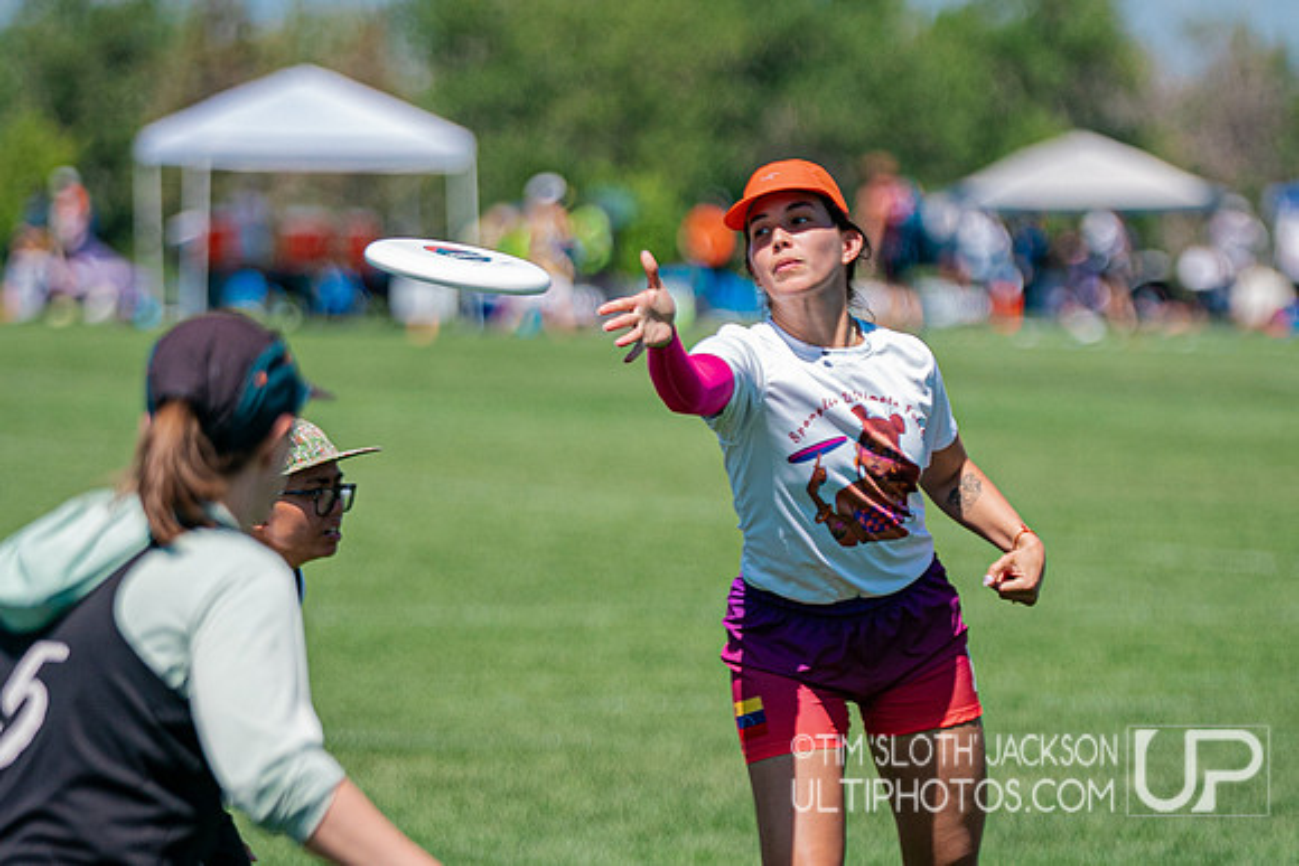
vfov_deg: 3.6
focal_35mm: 380
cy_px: 595
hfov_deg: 5.4
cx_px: 757
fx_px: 13728
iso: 500
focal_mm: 182
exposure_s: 1/6400
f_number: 2.8
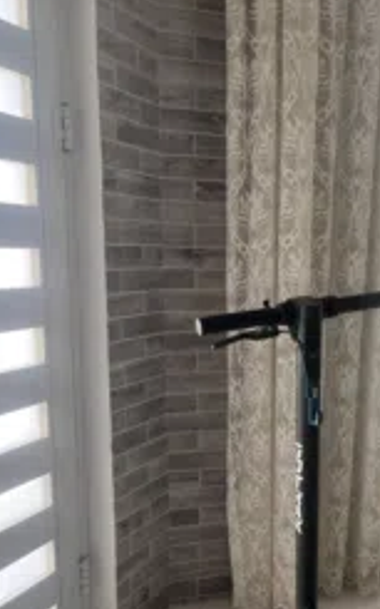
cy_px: 437
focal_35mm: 45
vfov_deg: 43.3
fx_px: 746
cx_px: 253
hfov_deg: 28.4
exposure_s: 1/121
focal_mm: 5.1
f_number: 1.6
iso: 80
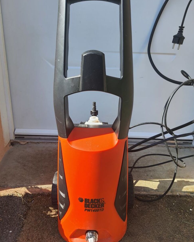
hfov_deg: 51.5
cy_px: 113
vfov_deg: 62.1
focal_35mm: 28
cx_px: 96
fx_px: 201
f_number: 1.7
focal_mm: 4.32
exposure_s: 1/1100
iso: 50
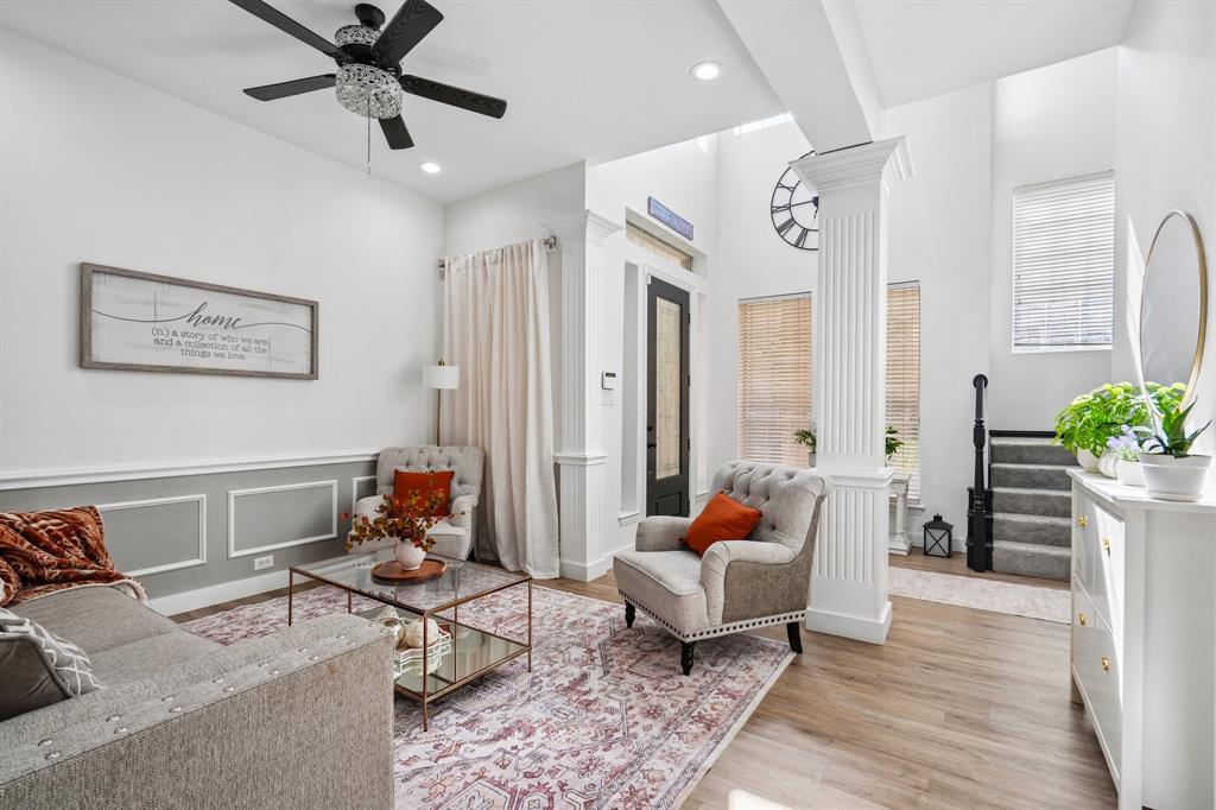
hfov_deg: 96.8
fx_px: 540
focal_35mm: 16
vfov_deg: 73.7
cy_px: 405
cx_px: 608
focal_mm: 16
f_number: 8
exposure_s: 1/30
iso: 200
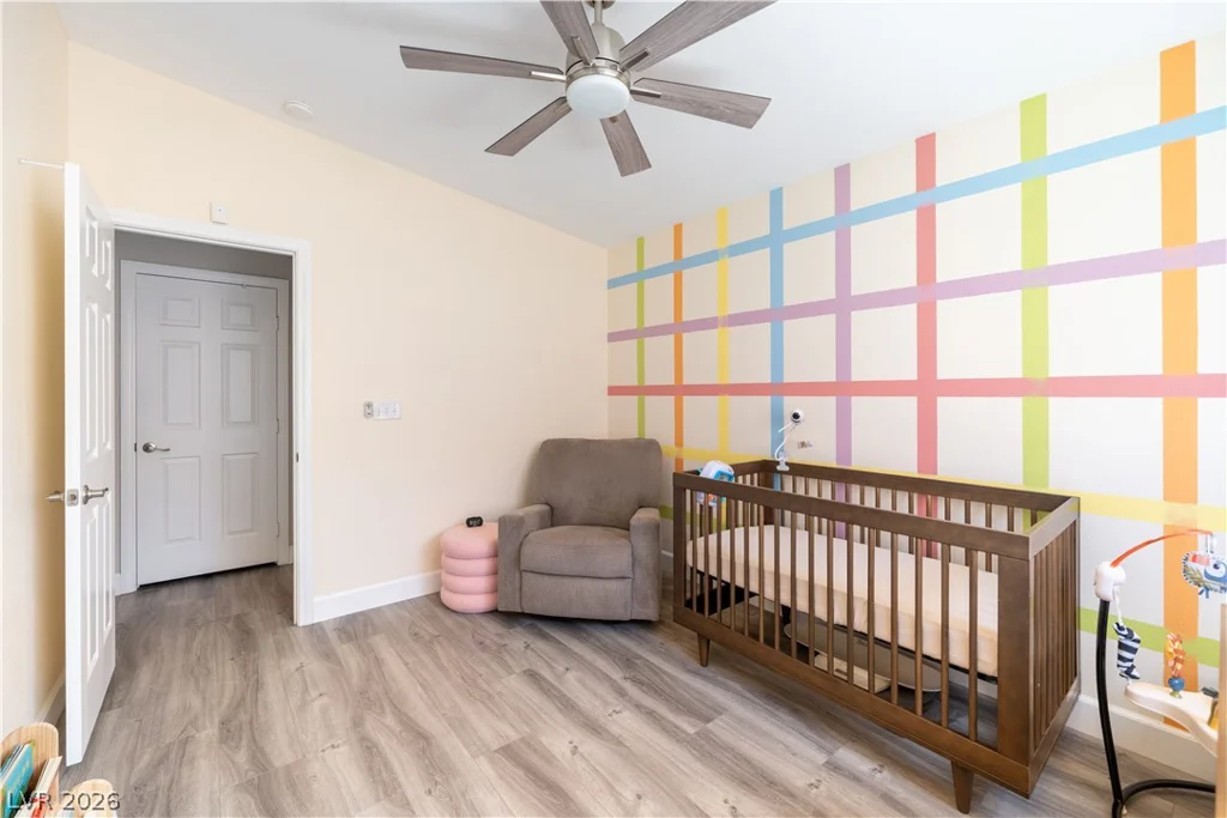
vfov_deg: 81.2
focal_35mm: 14
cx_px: 614
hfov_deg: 104.2
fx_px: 477
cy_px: 409
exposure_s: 1/20
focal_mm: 14
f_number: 8
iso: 100
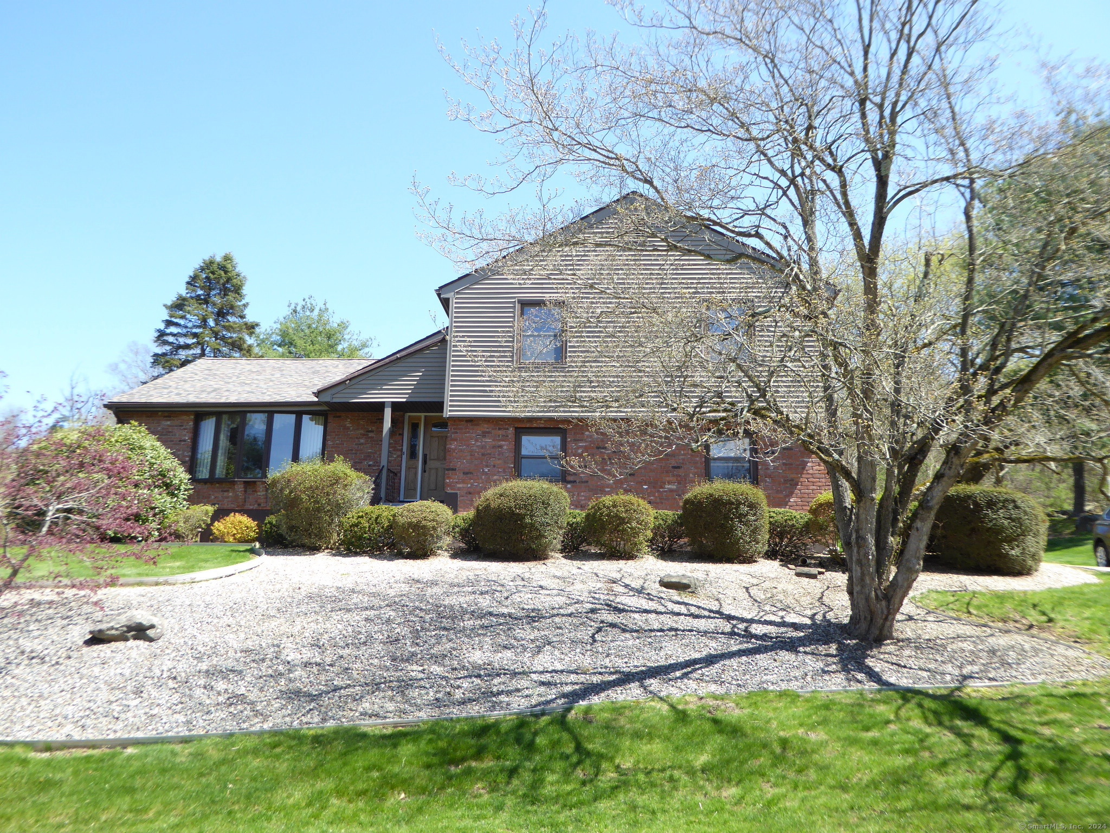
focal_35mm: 26
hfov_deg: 67.3
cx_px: 555
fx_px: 834
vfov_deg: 53.1
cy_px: 416
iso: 100
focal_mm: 4.7
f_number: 3.4
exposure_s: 1/320
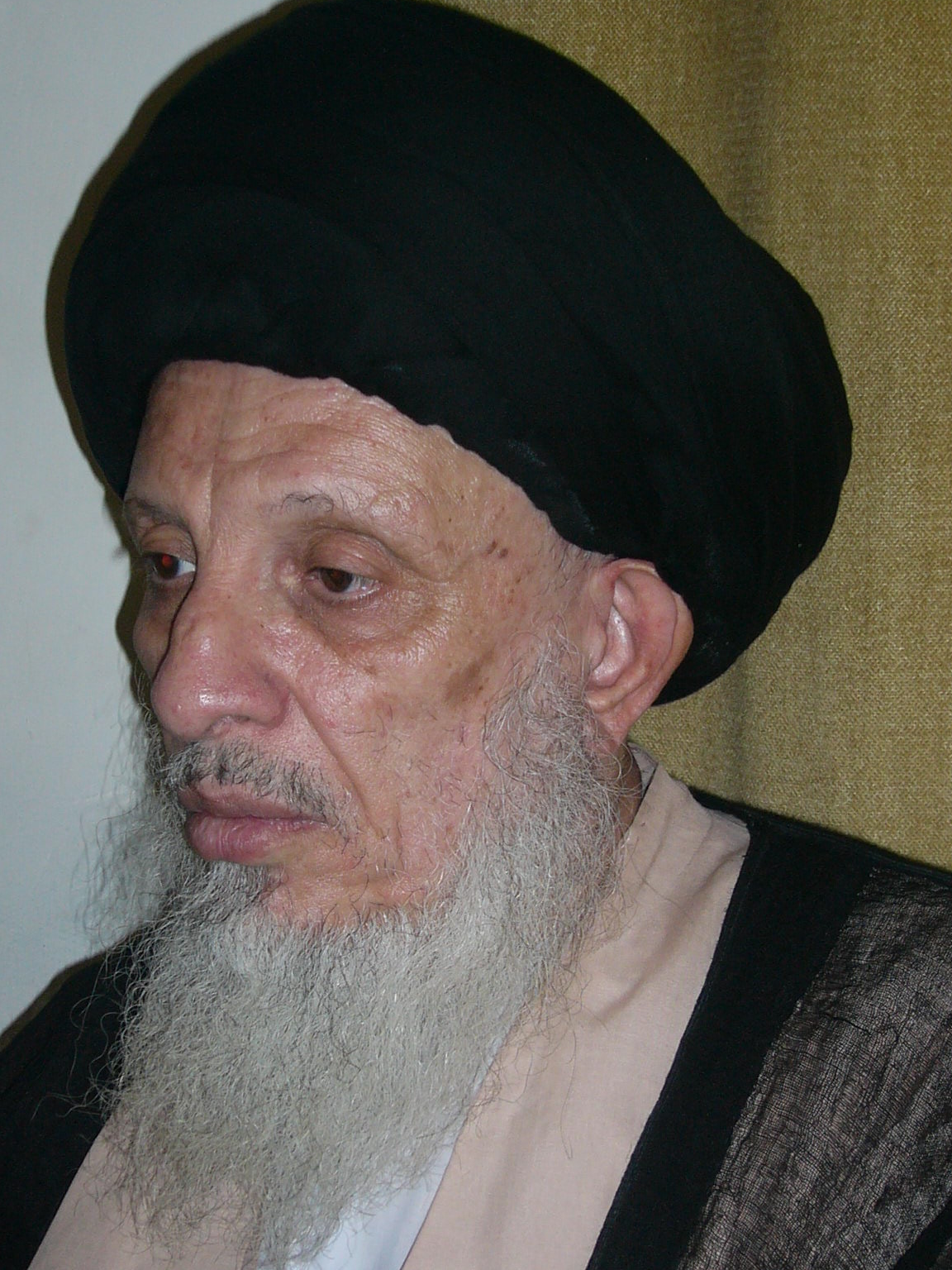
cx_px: 422
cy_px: 742
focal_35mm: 80
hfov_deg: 18.4
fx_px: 2934
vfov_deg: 24.4
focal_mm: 10
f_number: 3.7
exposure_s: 1/60
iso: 100
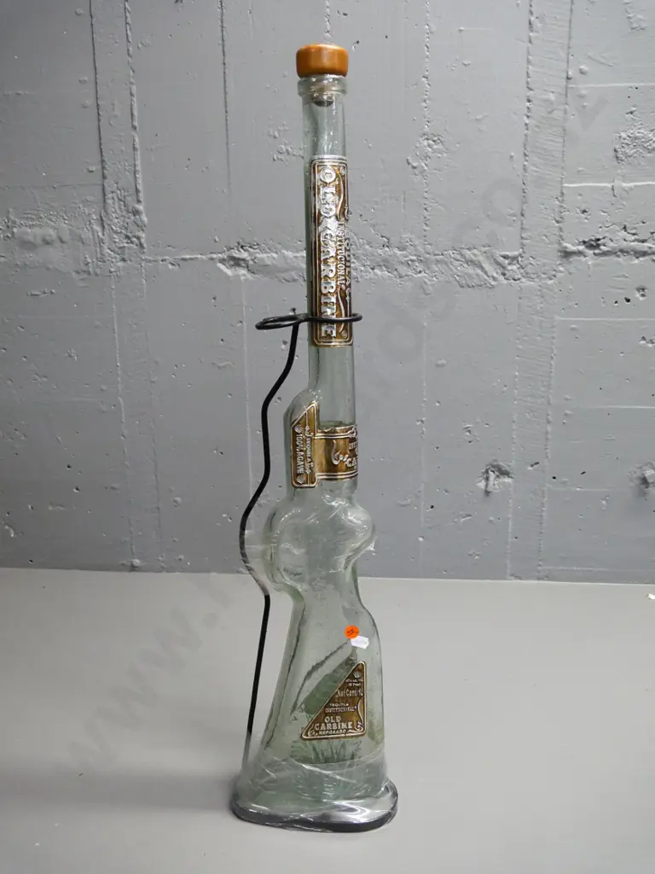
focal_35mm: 30
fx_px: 757
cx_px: 328
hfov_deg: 46.8
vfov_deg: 60.0
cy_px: 437
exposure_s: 1/80
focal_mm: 15
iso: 1600
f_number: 5.6
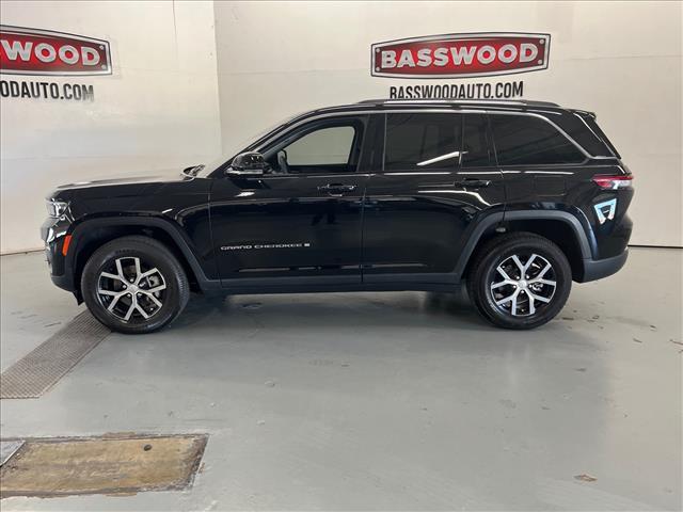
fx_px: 513
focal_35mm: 26
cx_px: 342
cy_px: 256
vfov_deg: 53.1
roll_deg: +0.0
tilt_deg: -13.6
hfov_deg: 67.3
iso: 125
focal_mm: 5.7
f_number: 1.5
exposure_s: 1/60
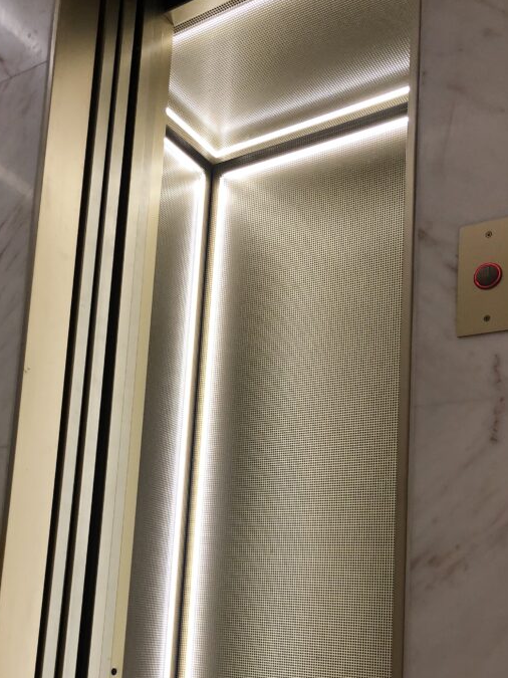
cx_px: 168
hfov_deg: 32.6
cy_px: 494
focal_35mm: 44
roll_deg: -4.3
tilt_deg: +9.0
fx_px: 861
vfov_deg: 41.9
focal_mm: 3.99
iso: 32
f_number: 1.8
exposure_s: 1/31
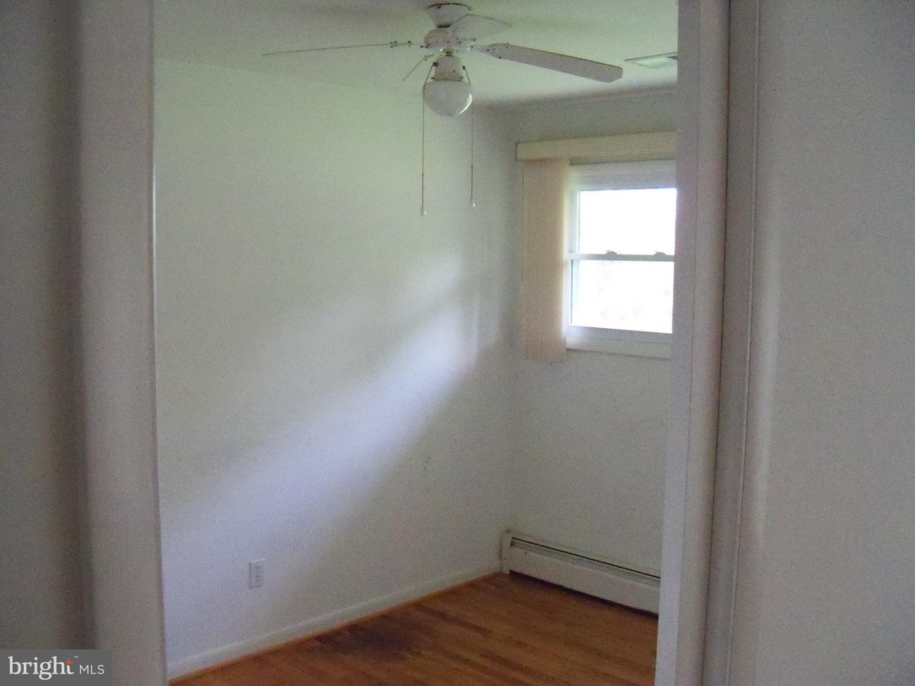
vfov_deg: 40.7
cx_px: 458
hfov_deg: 52.6
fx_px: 925
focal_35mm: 35
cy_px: 343
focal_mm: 6.2
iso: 1600
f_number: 3.5
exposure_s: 1/160
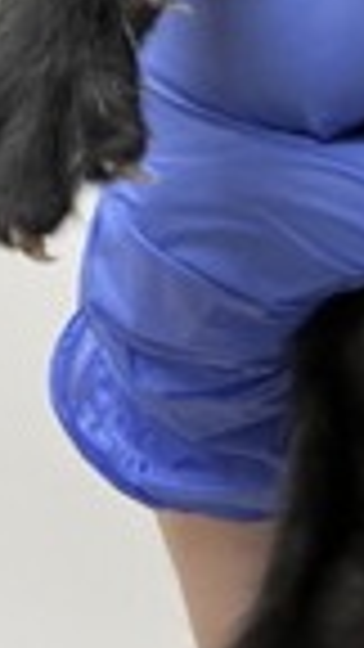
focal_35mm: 95
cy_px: -166
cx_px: 537
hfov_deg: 12.2
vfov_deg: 20.7
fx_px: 1630
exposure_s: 1/60
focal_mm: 2.71
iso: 100
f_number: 2.2
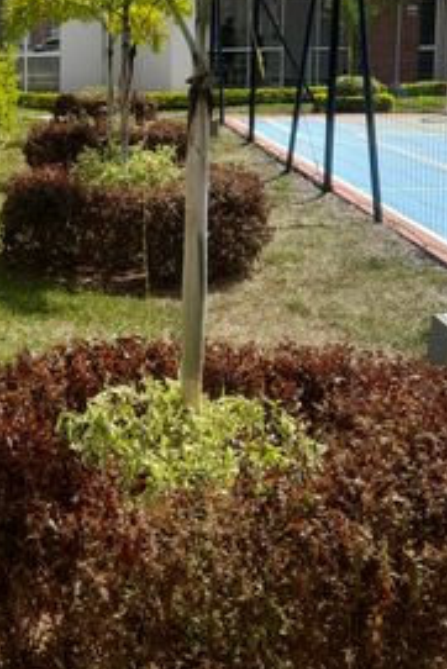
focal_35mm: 64
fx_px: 1190
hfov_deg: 20.7
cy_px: 157
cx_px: 12
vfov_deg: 30.8
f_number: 2
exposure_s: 1/563
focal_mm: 4.6
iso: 20
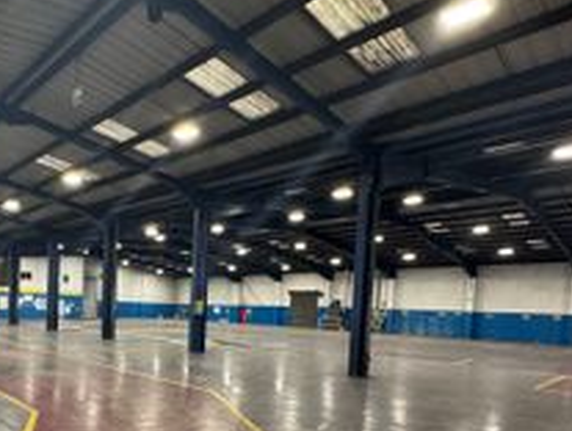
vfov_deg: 49.3
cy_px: 326
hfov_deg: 62.5
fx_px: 447
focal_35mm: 27
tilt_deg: -2.2
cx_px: 163
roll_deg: -1.7
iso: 320
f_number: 2.2
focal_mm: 2.22
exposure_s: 1/50
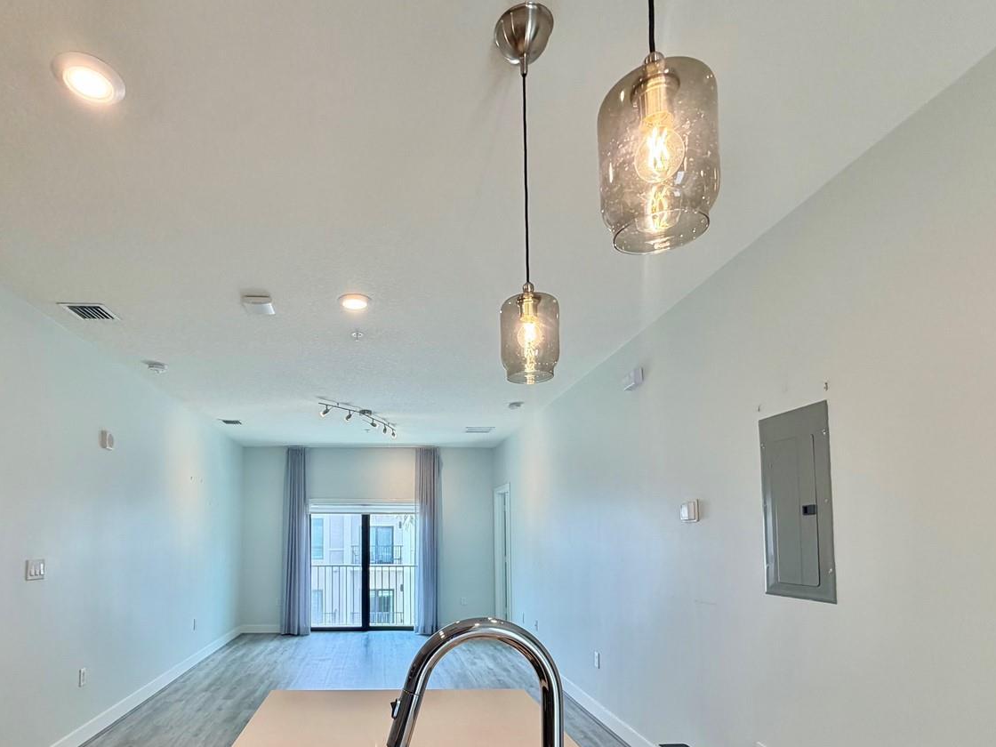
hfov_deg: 80.7
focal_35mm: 20
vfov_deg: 64.1
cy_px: 505
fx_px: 575
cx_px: 397
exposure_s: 1/120
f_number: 2.2
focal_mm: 2.22
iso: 125
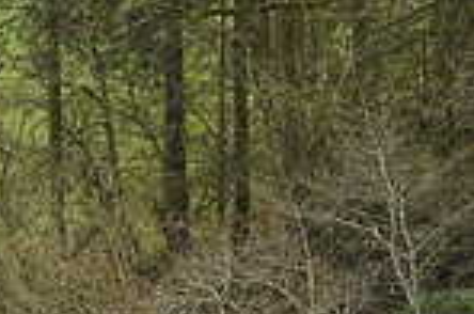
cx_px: -452
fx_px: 10300
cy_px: 461
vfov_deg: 1.7
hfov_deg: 2.6
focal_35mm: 784
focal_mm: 200
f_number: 3.5
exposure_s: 1/1000
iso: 1400
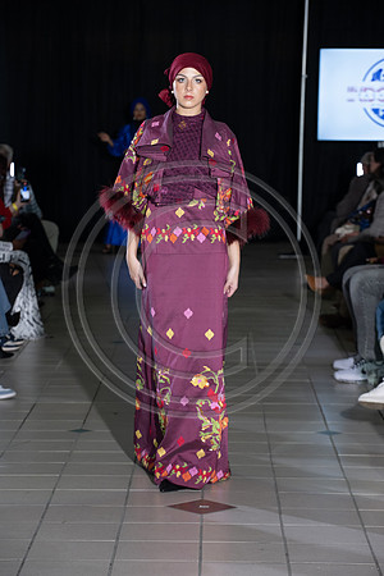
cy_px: 288
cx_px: 192
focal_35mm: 120
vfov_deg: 17.1
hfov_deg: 11.4
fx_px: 1920
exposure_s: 1/160
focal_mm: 120
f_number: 5.6
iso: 1250
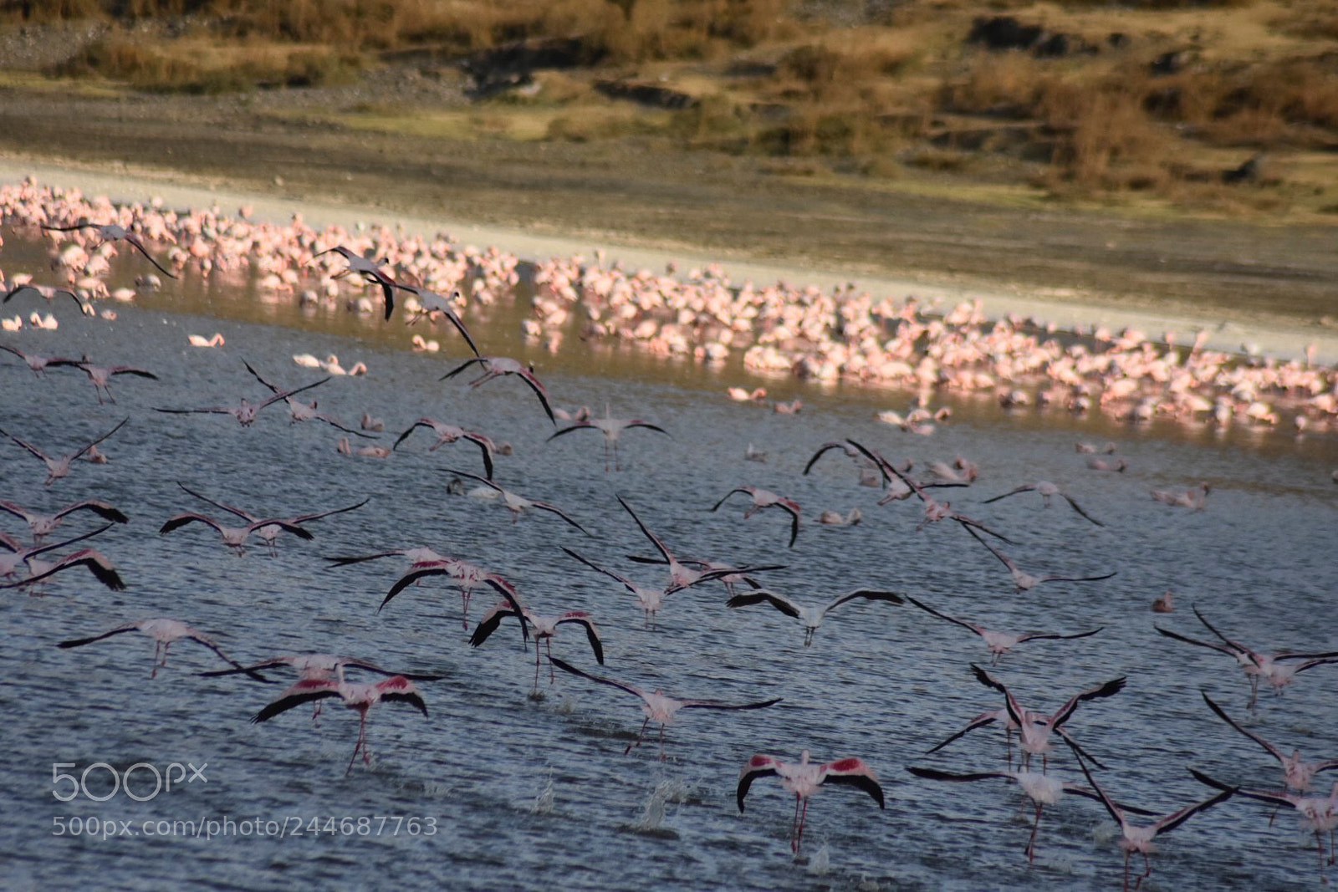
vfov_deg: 3.1
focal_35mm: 450
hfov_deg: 4.6
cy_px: 446
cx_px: 669
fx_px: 16725
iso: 800
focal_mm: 300
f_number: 6.3
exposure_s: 1/2500
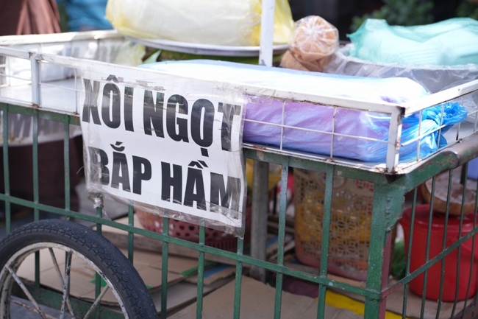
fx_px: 810
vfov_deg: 22.2
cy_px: 160
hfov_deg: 32.9
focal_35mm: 61
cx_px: 239
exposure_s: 1/640
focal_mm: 61
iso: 200
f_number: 2.8
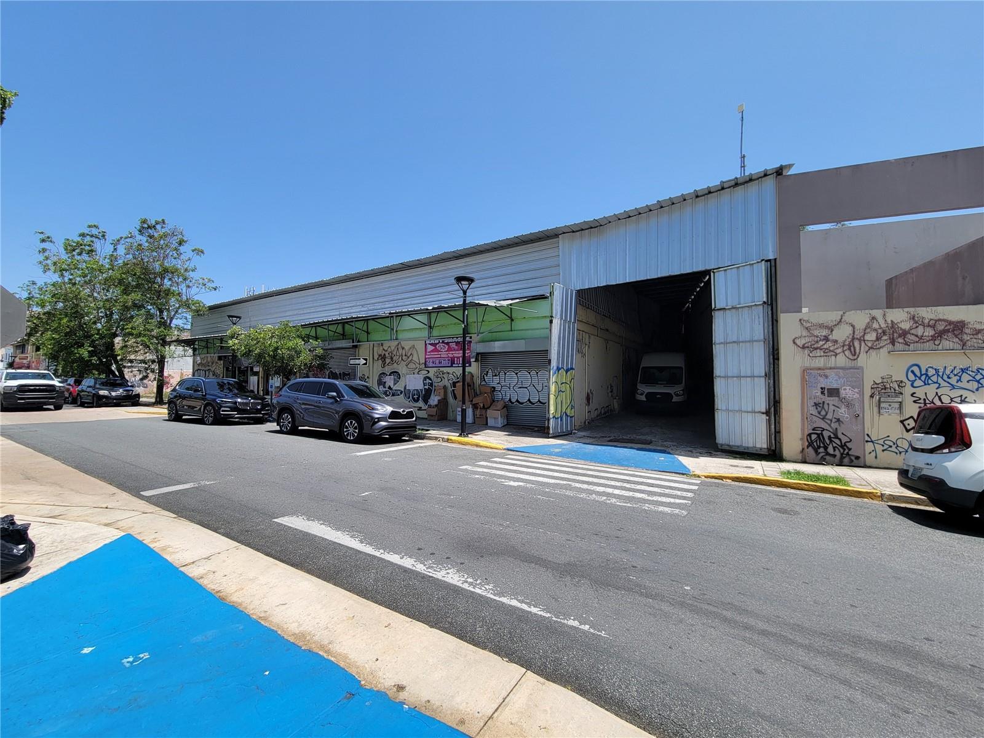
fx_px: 370
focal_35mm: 13
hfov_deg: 106.2
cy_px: 369
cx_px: 492
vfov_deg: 89.9
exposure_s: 1/1332
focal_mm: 2.2
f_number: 2.2
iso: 50
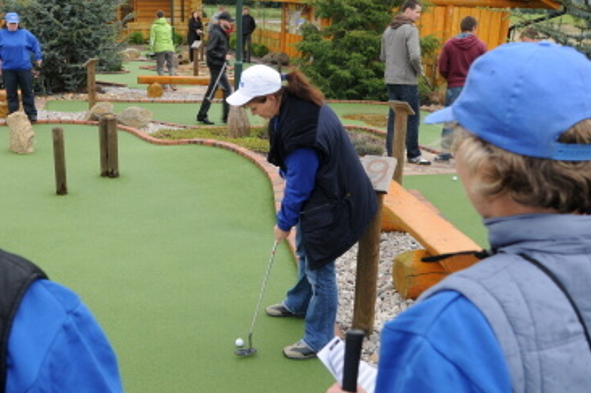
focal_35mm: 41
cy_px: 212
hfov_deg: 47.1
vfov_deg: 32.5
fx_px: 672
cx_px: 228
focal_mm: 20
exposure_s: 1/50
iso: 400
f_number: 5
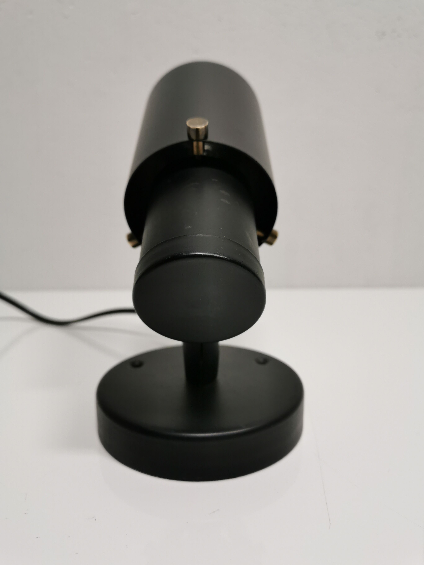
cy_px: 282
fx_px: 441
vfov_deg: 65.3
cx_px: 212
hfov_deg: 51.4
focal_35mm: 27
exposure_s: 1/100
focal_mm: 5.58
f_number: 1.8
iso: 100
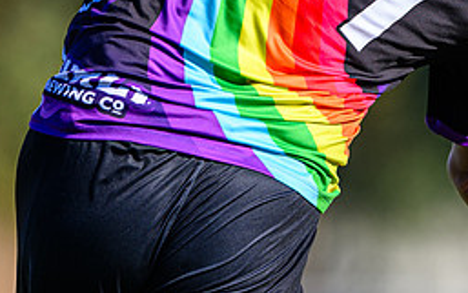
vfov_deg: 0.8
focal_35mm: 1655
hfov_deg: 1.3
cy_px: 97
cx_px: 465
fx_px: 21123
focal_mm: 400
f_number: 3.2
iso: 100
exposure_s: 1/1000
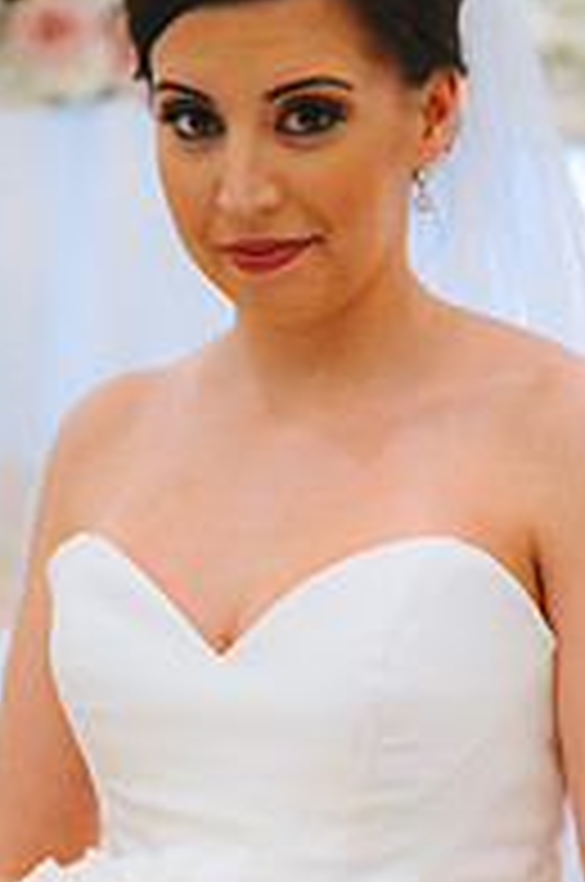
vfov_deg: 12.7
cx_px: 299
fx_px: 3938
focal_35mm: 161
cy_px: 634
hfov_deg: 8.5
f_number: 2.8
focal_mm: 70
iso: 1600
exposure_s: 1/160
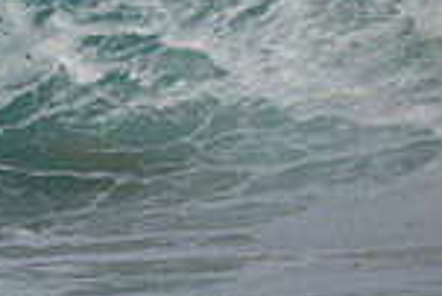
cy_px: 63
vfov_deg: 0.4
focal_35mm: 3080
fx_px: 37851
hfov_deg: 0.7
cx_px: -319
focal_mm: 800
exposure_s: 1/1600
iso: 640
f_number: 11
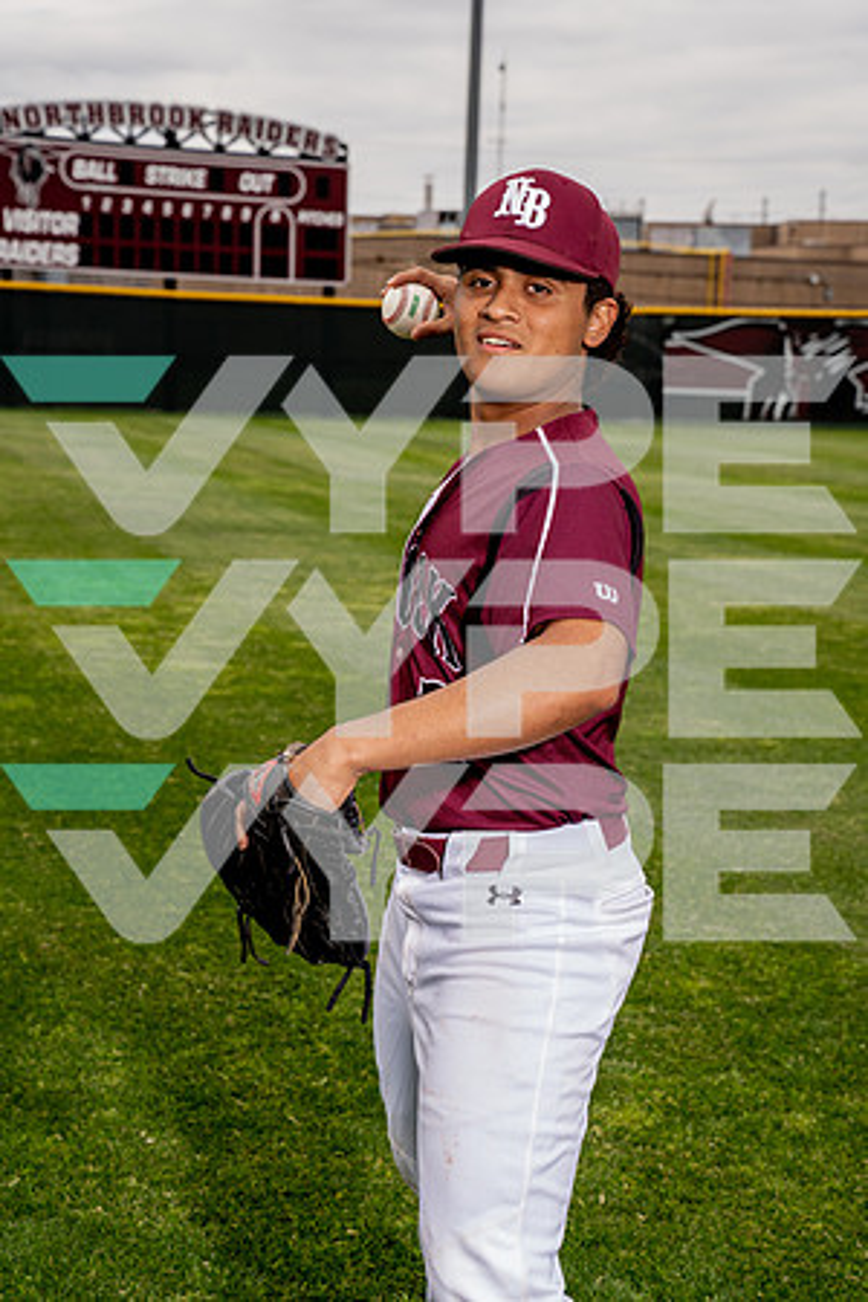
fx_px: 2459
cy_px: 651
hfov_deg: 20.0
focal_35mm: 68
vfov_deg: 29.7
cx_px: 434
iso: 400
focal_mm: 68
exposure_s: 1/800
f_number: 7.1
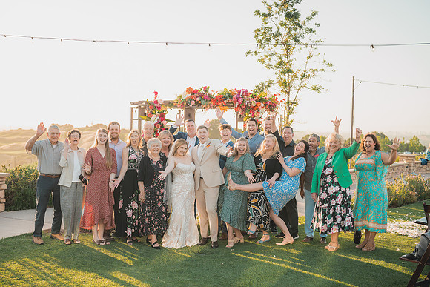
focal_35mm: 50
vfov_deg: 27.0
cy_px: 144
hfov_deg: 39.6
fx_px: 597
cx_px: 215
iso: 200
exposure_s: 1/640
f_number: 2.8
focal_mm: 50
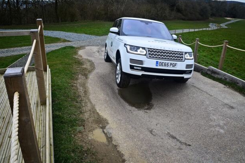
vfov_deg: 46.4
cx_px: 125
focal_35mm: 28
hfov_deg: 65.5
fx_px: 190
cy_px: 82
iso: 200
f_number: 13
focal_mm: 18
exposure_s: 1/30
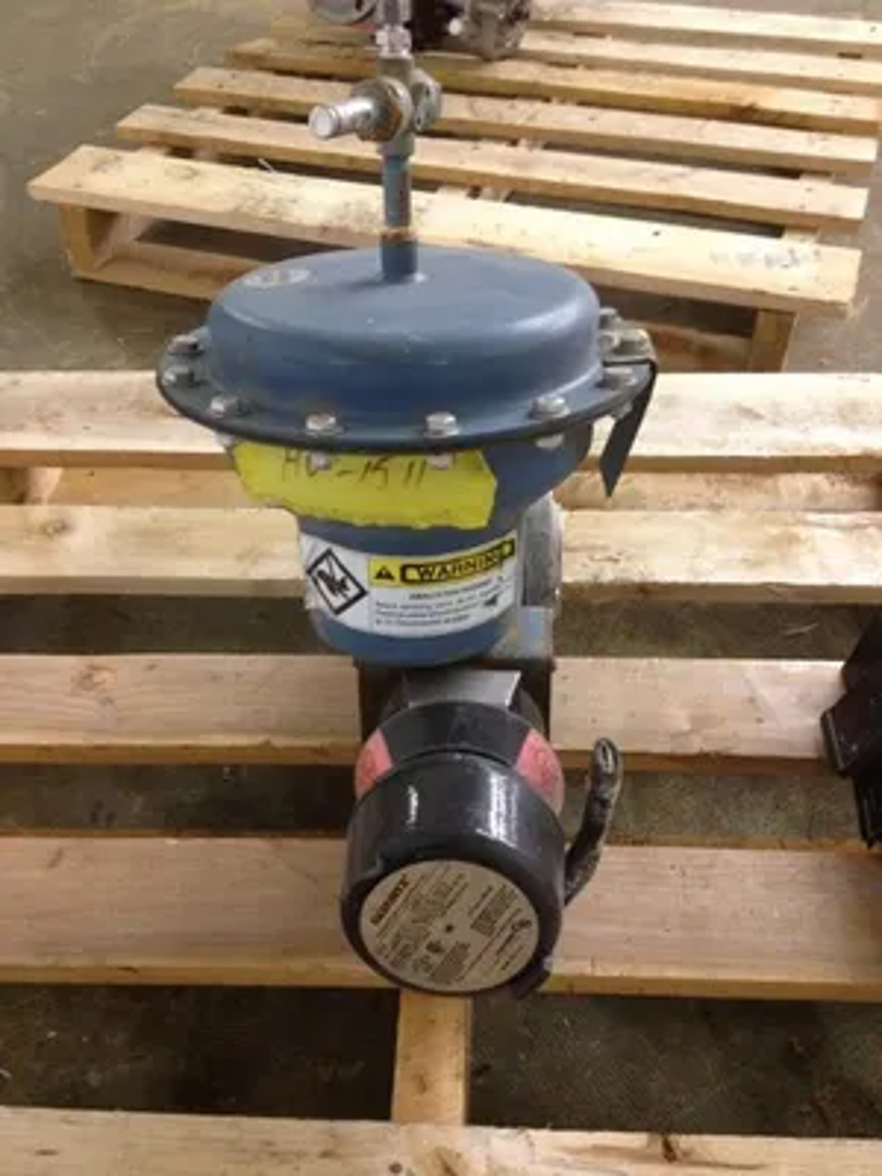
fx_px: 1189
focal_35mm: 35
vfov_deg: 52.6
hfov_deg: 40.7
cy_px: 588
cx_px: 441
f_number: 2.4
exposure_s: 1/20
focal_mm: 4.28
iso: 250
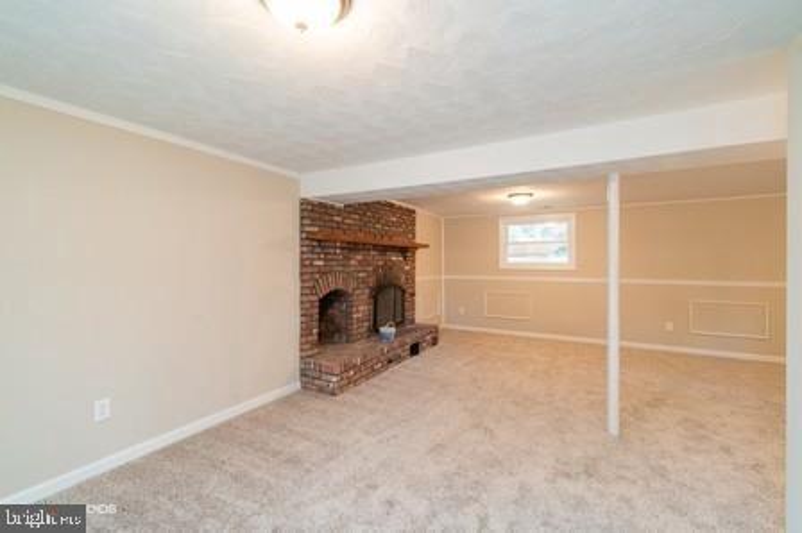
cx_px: 401
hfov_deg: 100.4
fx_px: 334
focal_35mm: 15
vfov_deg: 77.2
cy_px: 266
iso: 100
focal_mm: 15
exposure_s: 2
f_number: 8
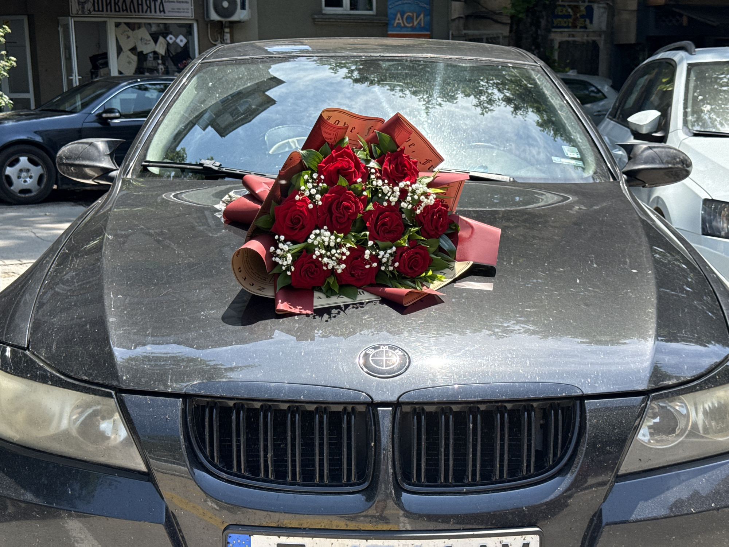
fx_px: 1011
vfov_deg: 30.3
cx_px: 364
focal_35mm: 48
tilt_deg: -10.6
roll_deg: +0.9
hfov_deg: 39.7
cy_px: 274
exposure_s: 1/2762
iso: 80
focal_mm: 6.76
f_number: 1.78
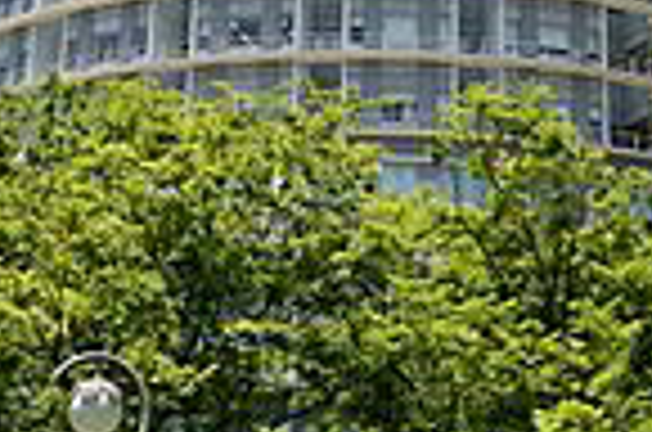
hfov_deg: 20.0
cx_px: 396
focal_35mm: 102
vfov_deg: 13.0
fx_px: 1843
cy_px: -108
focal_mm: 13.82
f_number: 4
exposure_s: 1/800
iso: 125
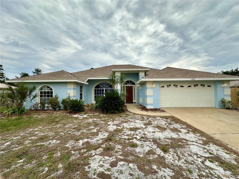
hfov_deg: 102.1
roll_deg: +0.9
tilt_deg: +3.2
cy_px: 90
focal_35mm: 14
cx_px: 120
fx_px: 97
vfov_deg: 85.7
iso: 40
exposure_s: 1/1366
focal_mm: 2.22
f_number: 2.2
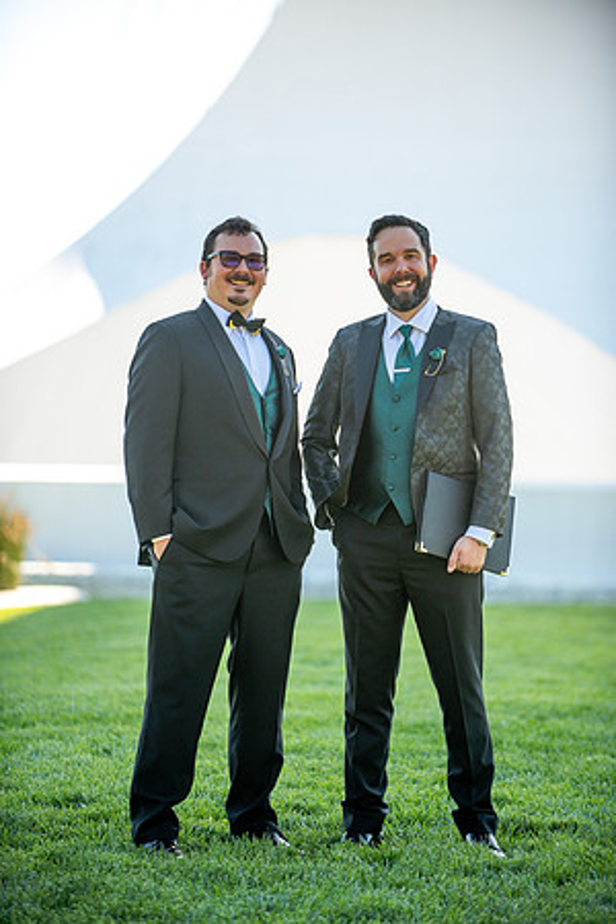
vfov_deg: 12.8
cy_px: 462
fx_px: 4106
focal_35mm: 160
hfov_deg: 8.6
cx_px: 308
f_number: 2.8
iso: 400
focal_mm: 160
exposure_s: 1/1600
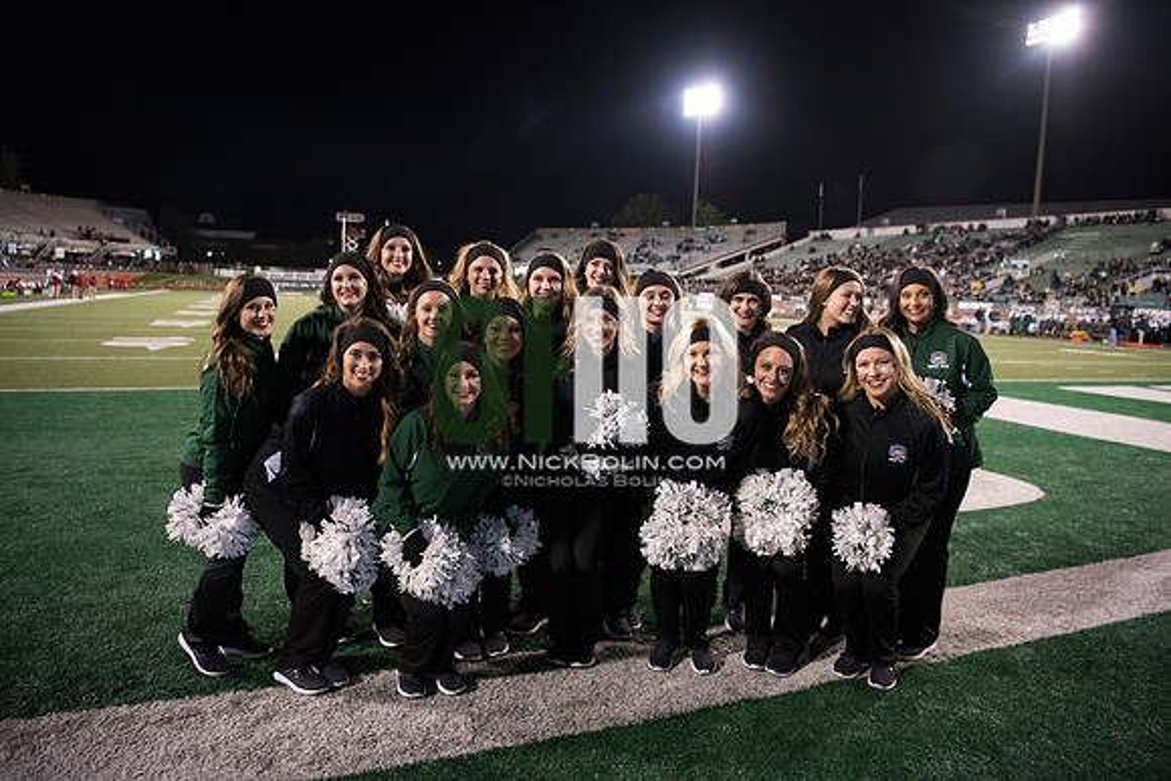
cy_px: 390
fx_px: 781
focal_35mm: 24
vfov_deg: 53.2
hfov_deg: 73.7
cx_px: 586
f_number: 3.2
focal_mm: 24
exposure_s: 1/800
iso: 4000
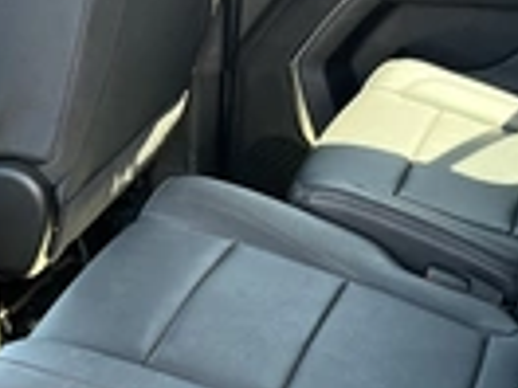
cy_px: 447
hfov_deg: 24.7
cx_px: 235
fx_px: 1182
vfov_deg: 17.9
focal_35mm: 79
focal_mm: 5.1
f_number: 1.6
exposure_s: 1/73
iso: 125
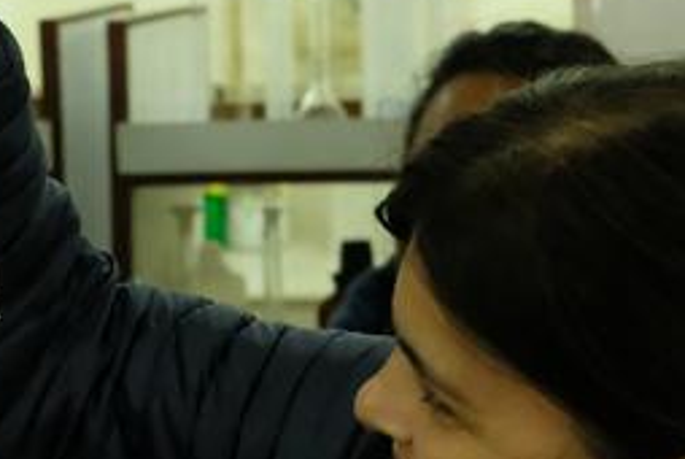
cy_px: 460
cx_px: -3
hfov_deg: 13.8
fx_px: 2781
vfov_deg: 9.4
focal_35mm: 146
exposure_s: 1/250
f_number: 4.5
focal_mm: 35
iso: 12800
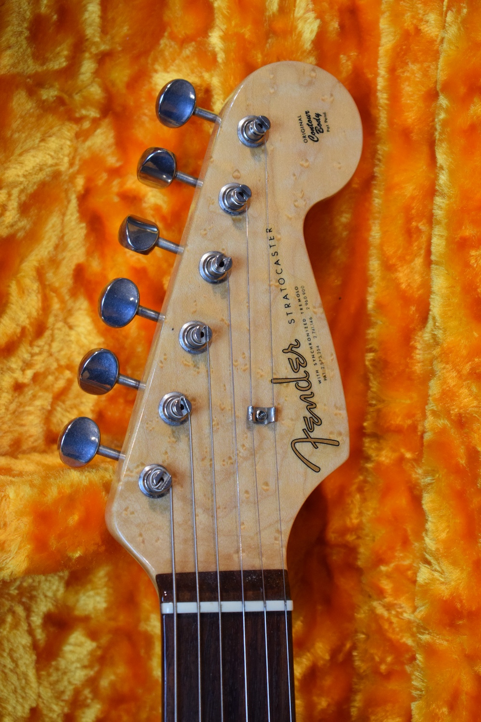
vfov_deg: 24.6
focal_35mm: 82
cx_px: 240
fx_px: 1653
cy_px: 361
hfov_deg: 16.6
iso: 2000
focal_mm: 55
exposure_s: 1/60
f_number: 5.6
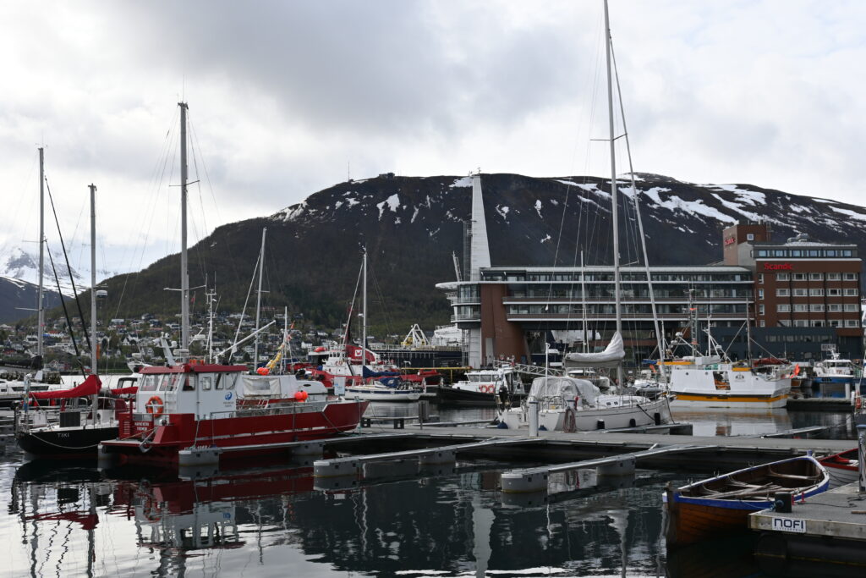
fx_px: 992
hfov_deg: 47.1
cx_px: 433
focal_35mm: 41
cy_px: 289
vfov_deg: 32.5
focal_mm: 27.5
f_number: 6.3
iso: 100
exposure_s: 1/320
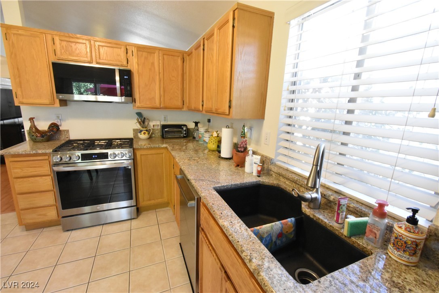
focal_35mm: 15
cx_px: 220
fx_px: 183
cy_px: 146
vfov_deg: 77.3
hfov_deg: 100.4
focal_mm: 10
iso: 4000
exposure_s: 1/5
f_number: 22
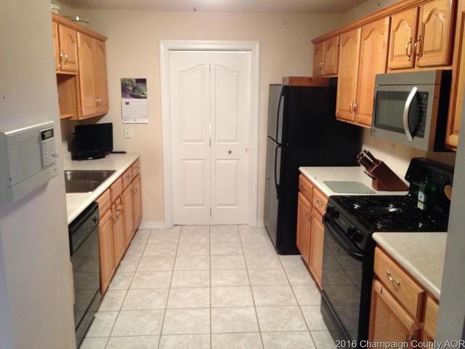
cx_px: 232
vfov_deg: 42.9
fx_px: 443
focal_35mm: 33
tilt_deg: -14.3
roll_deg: +0.0
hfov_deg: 55.4
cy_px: 174
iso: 200
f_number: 2.4
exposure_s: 1/20
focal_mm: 4.12
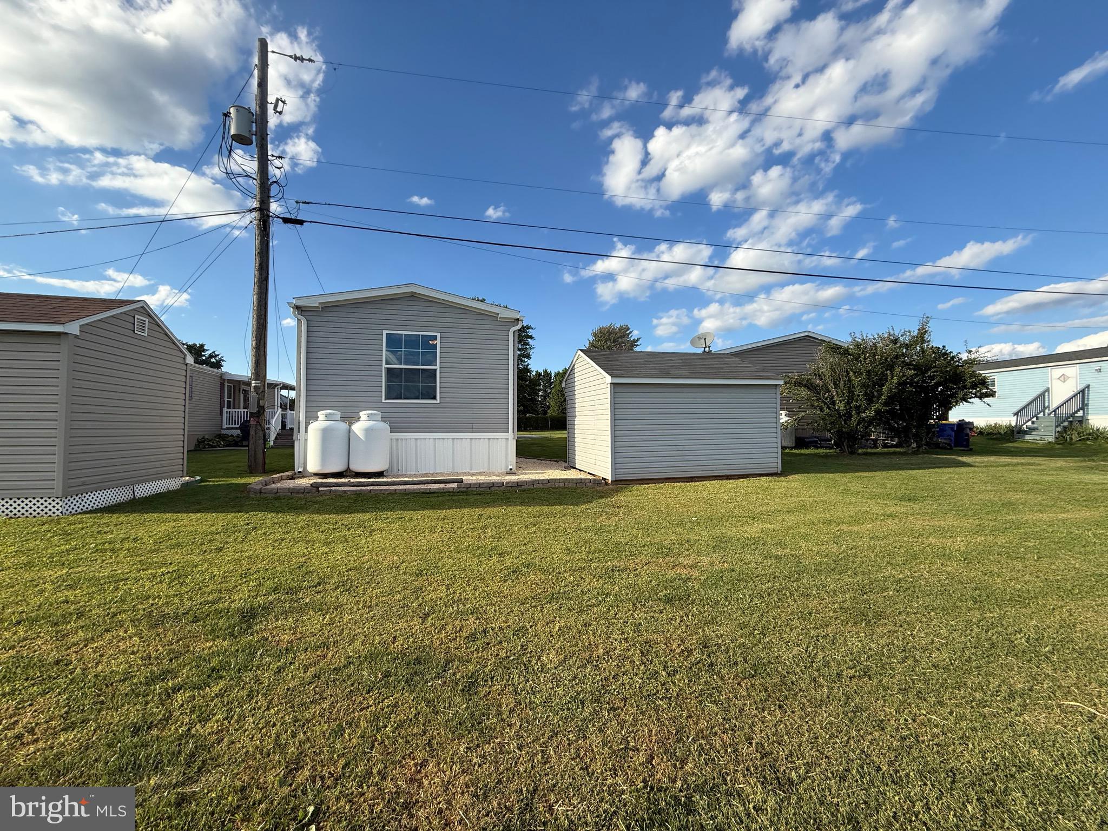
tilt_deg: +2.5
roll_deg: -0.1
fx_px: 448
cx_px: 554
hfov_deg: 102.1
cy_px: 416
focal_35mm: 14
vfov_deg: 85.7
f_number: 2.2
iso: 50
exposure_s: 1/1189
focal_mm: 2.22
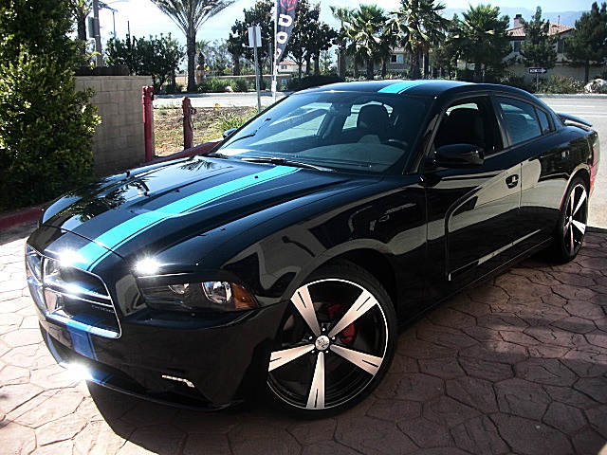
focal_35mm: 36
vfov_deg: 39.7
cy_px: 228
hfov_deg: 51.4
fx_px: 631
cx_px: 304
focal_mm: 6.3
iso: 50
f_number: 2.8
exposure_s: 1/320
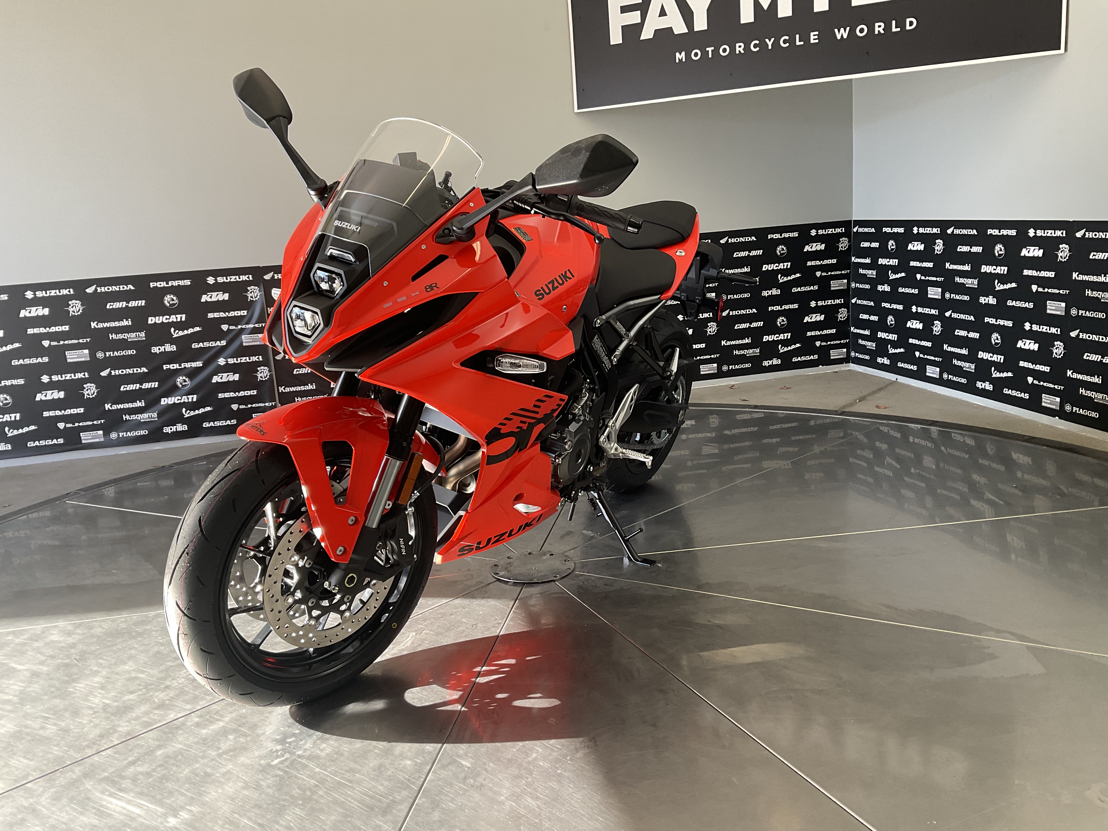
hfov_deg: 61.7
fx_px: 928
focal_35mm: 29
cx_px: 554
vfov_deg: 48.2
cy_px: 416
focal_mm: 3
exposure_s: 1/122
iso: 50
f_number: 1.8
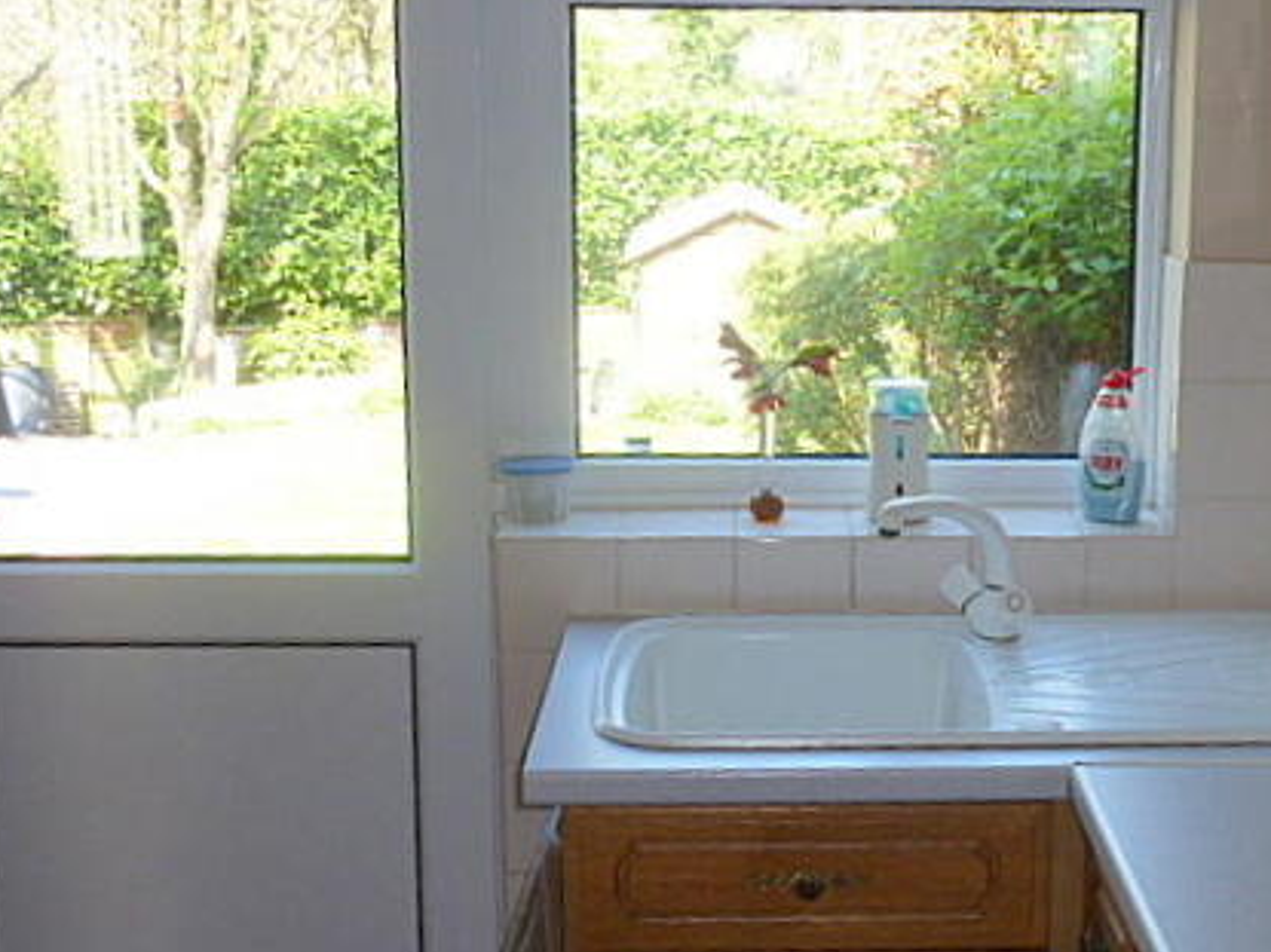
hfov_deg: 36.5
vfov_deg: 28.0
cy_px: 470
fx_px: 1909
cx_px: 825
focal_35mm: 52
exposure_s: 1/50
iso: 100
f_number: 3.6
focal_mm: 6.1
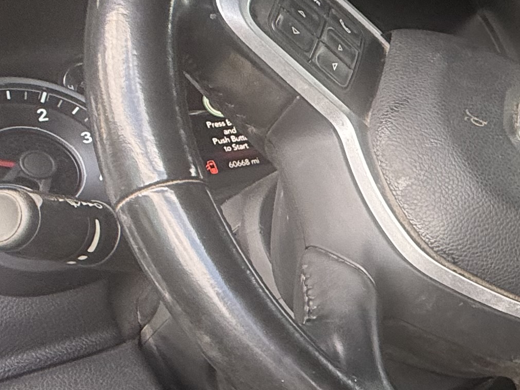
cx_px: 775
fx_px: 841
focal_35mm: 56
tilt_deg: -19.6
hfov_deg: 25.8
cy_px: 289
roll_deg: +0.6
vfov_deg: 25.8
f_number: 2.2
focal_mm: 2.22
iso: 100
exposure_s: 1/99
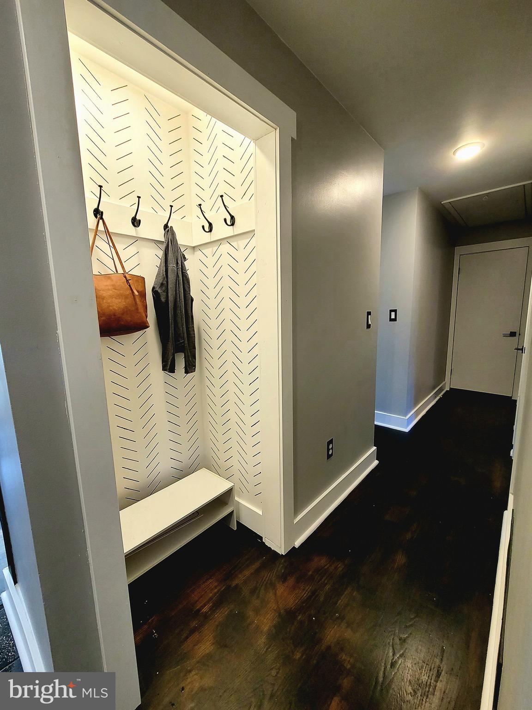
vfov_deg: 106.2
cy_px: 355
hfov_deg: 89.9
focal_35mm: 13
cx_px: 266
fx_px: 266
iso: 200
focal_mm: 2.2
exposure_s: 1/59.2
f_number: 2.2
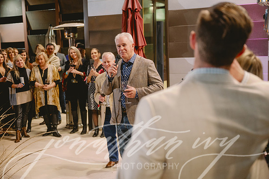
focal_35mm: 46
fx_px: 344
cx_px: 134
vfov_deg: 29.2
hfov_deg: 42.8
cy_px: 90
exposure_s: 1/100
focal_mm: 46
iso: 2500
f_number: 2.8
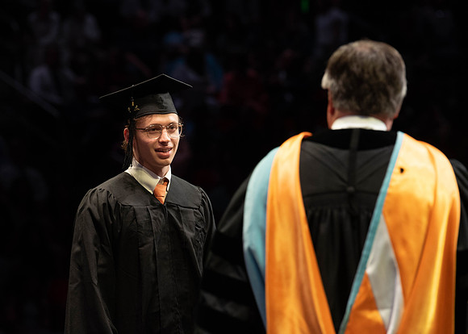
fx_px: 2676
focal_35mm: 201
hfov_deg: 10.0
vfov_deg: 7.1
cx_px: 200
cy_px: 156
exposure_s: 1/320
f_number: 4.5
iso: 1600
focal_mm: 180
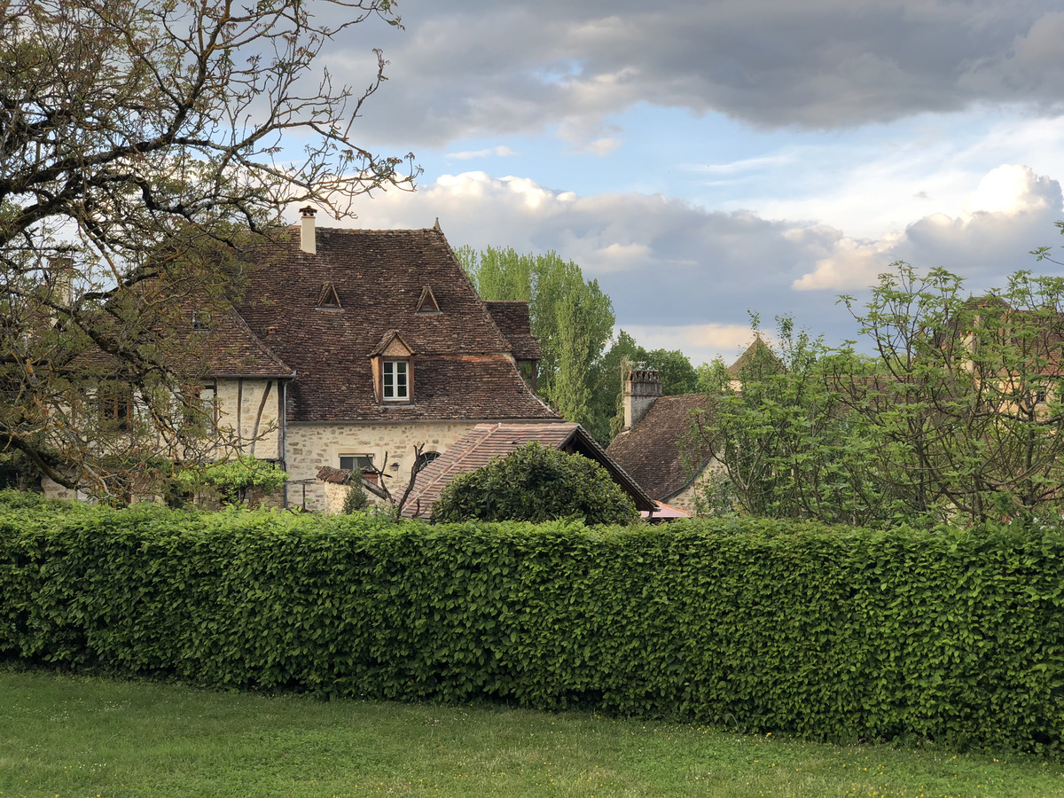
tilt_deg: +2.2
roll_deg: +0.9
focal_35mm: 52
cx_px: 532
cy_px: 399
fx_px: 1598
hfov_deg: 36.8
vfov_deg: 28.0
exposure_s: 1/240
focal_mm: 6
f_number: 2.4
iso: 16
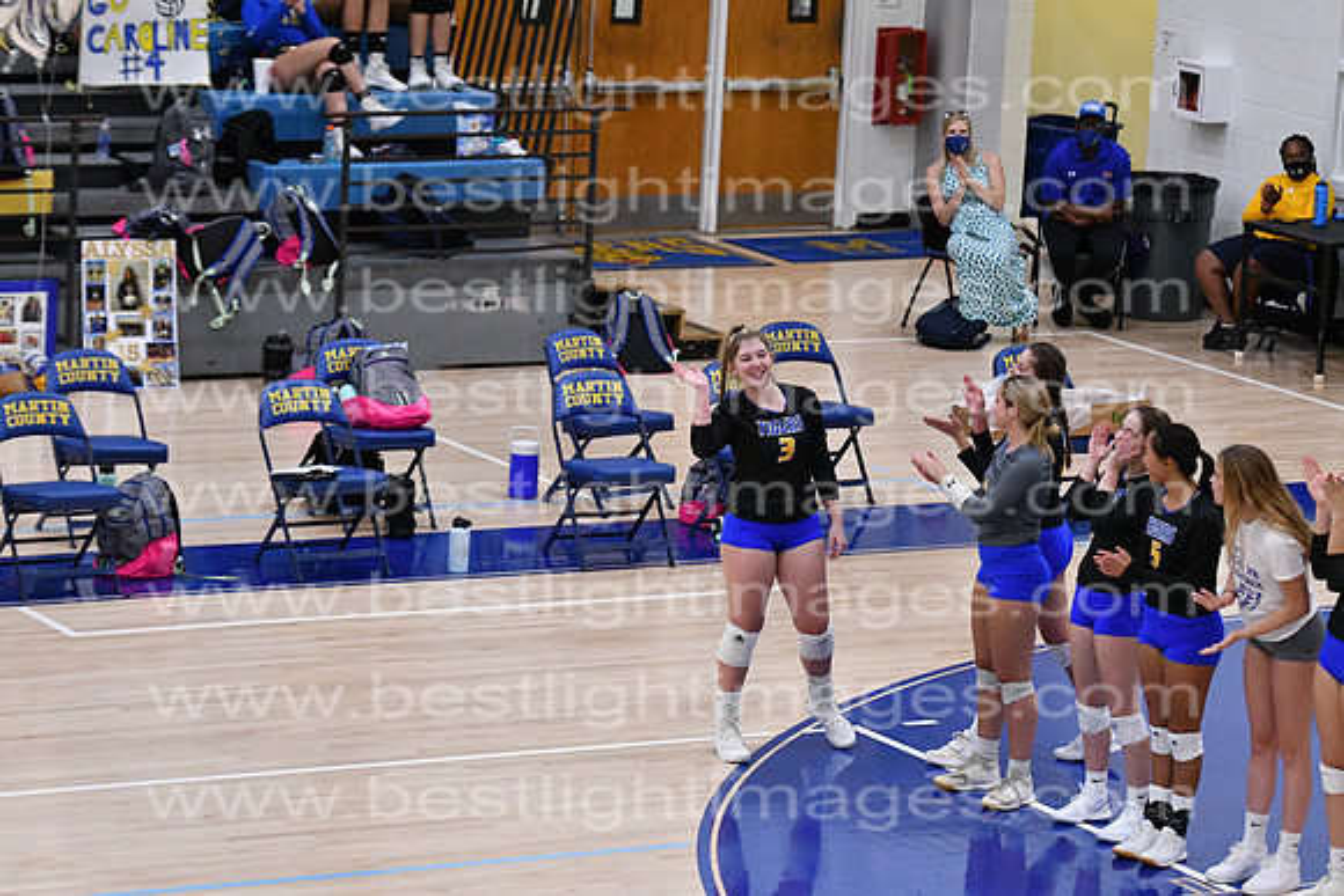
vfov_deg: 8.3
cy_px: 448
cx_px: 672
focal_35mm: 165
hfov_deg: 12.4
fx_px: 6161
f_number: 3.2
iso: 6400
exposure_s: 1/1250
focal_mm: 110
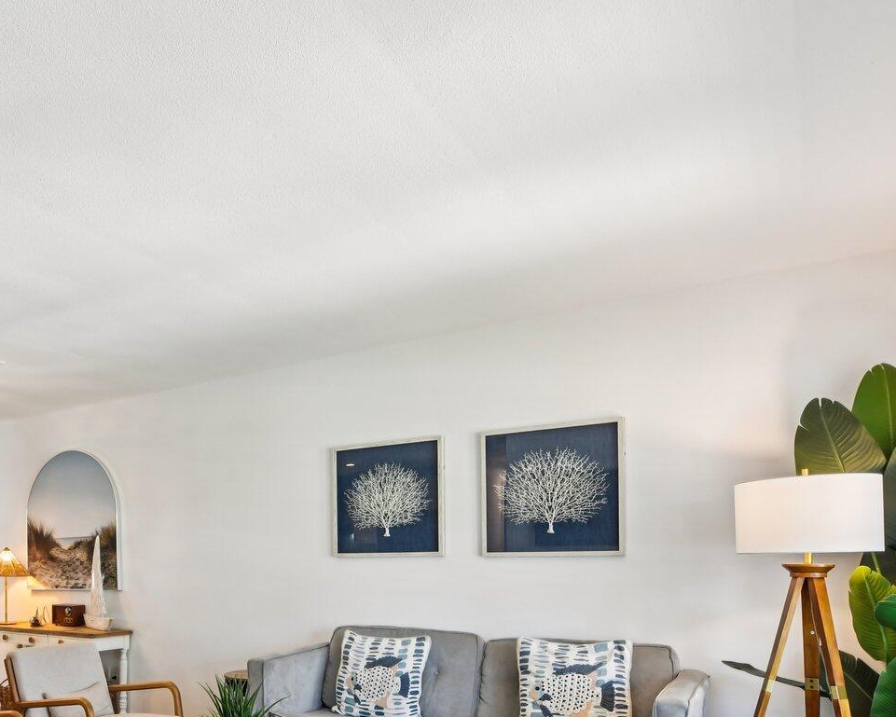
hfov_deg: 57.2
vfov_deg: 48.6
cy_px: 573
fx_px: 743
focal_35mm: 28
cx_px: 169
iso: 400
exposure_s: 1/10
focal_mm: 14
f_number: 8
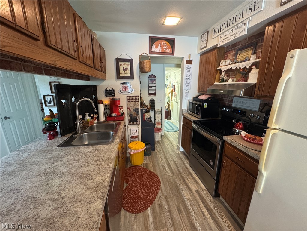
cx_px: 154
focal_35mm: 14
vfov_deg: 85.7
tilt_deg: -13.8
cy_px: 116
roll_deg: +0.5
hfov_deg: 102.1
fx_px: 124
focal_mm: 2.22
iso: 500
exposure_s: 1/60
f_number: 2.2
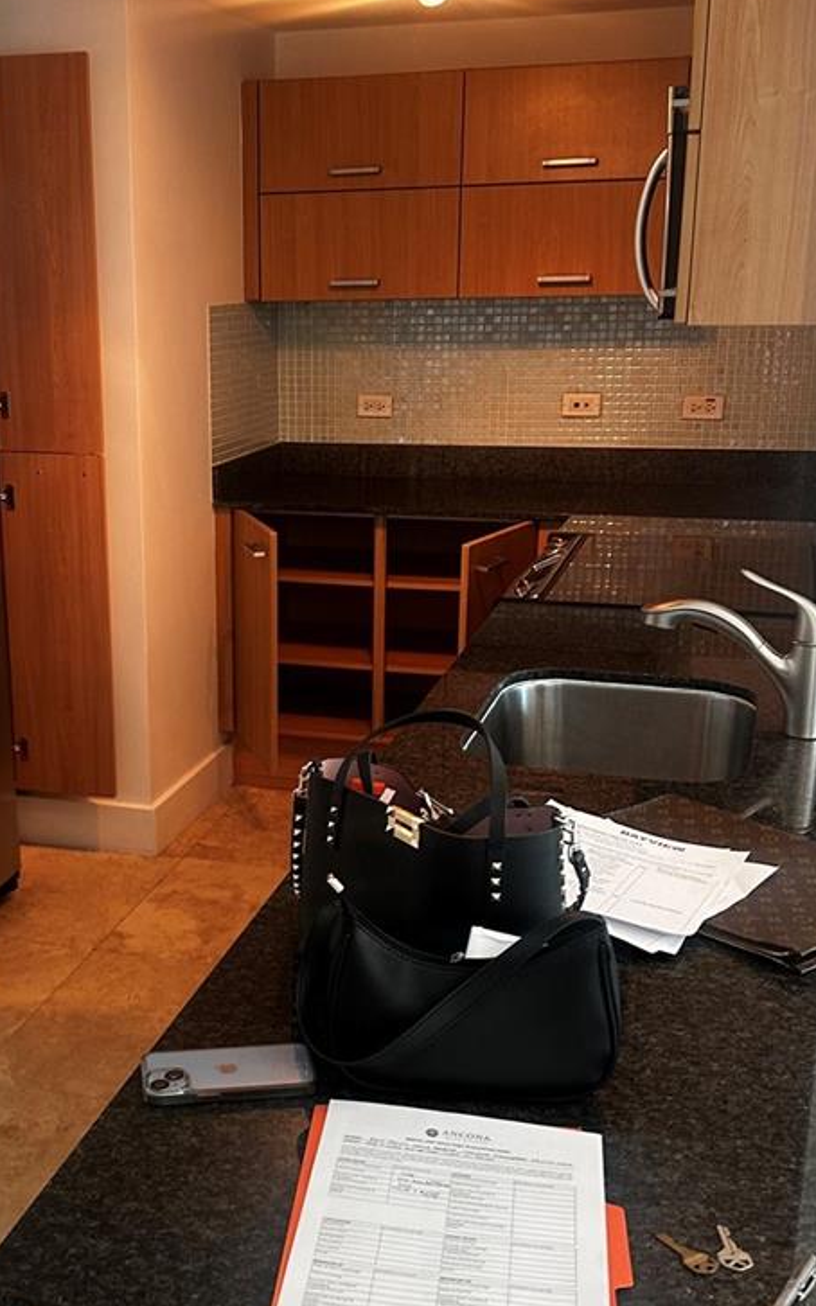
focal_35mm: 42
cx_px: 216
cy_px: 704
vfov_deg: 47.2
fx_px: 1495
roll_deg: +1.2
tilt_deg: -13.2
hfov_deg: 30.1
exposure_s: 1/60
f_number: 1.78
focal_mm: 6.86
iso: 160
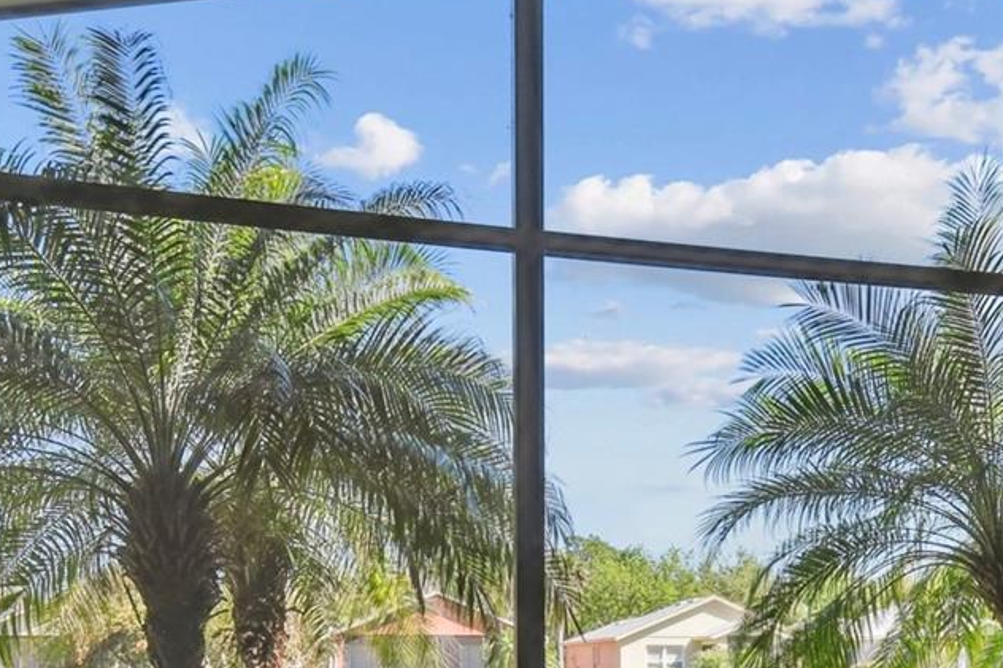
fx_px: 1058
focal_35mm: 38
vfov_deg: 32.5
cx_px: 643
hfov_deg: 50.1
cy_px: 651
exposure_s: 1/125
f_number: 7.1
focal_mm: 10
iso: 100
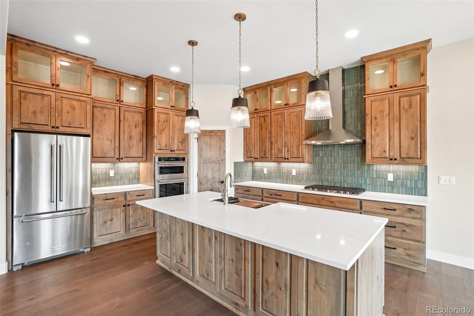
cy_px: 158
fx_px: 217
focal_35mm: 16
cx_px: 237
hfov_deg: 95.0
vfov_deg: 72.0
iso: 400
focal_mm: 11
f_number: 8
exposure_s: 1/40
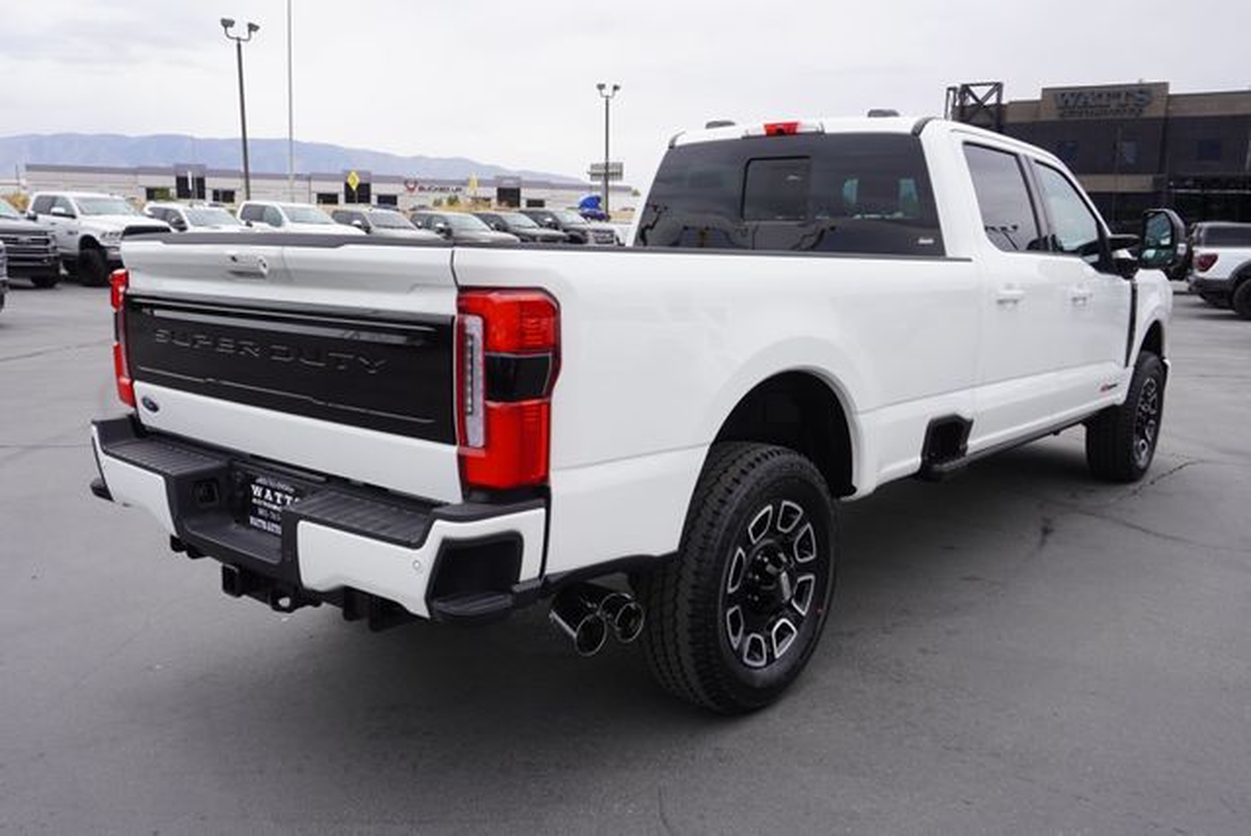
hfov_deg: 61.9
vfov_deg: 43.7
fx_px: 1043
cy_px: 418
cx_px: 626
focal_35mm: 30
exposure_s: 1/200
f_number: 7.1
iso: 100
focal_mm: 20
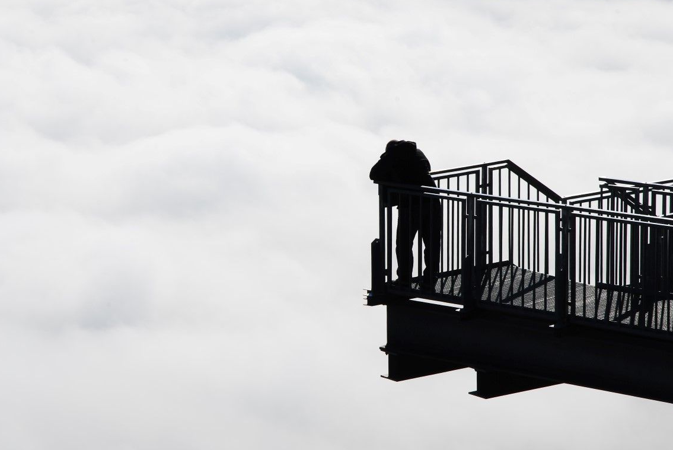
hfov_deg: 12.3
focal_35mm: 167
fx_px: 3116
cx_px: 343
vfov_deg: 8.3
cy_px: 234
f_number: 18
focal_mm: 105
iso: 200
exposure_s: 1/320
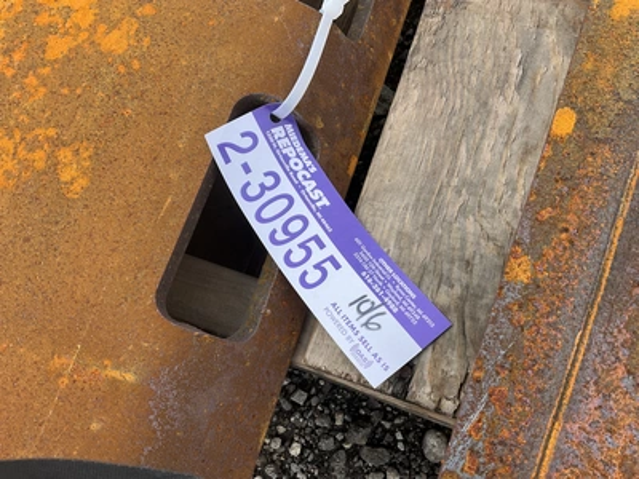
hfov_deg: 61.7
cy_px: 240
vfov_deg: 48.2
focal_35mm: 29
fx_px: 535
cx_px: 320
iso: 25
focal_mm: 3
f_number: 1.8
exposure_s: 1/620
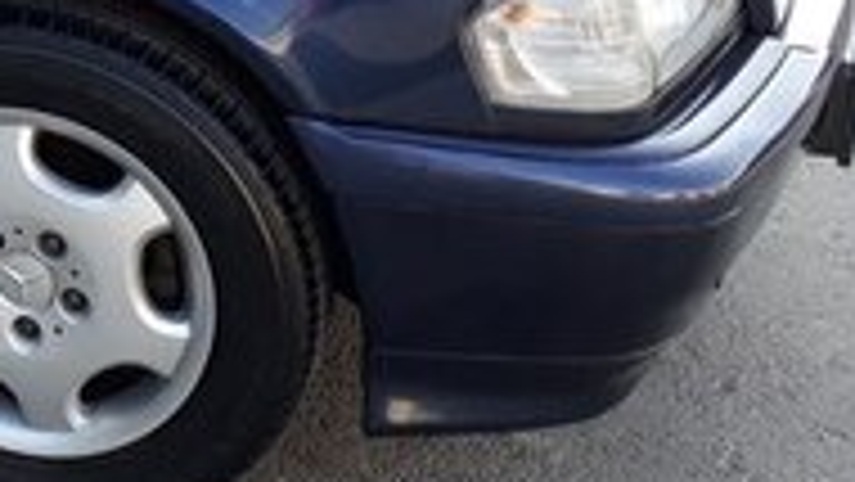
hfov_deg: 18.0
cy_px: -218
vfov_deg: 11.4
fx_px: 2313
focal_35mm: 102
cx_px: -536
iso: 40
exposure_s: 1/121
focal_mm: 3.6
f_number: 1.9
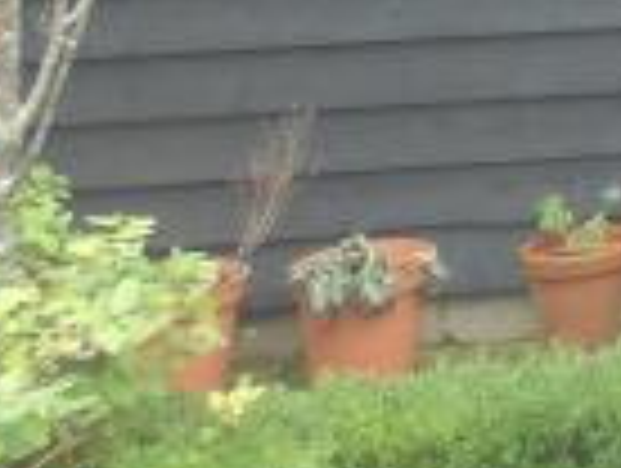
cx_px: 2020
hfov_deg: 8.6
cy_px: -976
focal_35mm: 178
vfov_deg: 7.3
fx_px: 3199
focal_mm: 4.3
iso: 100
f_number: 4.1
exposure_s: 1/45
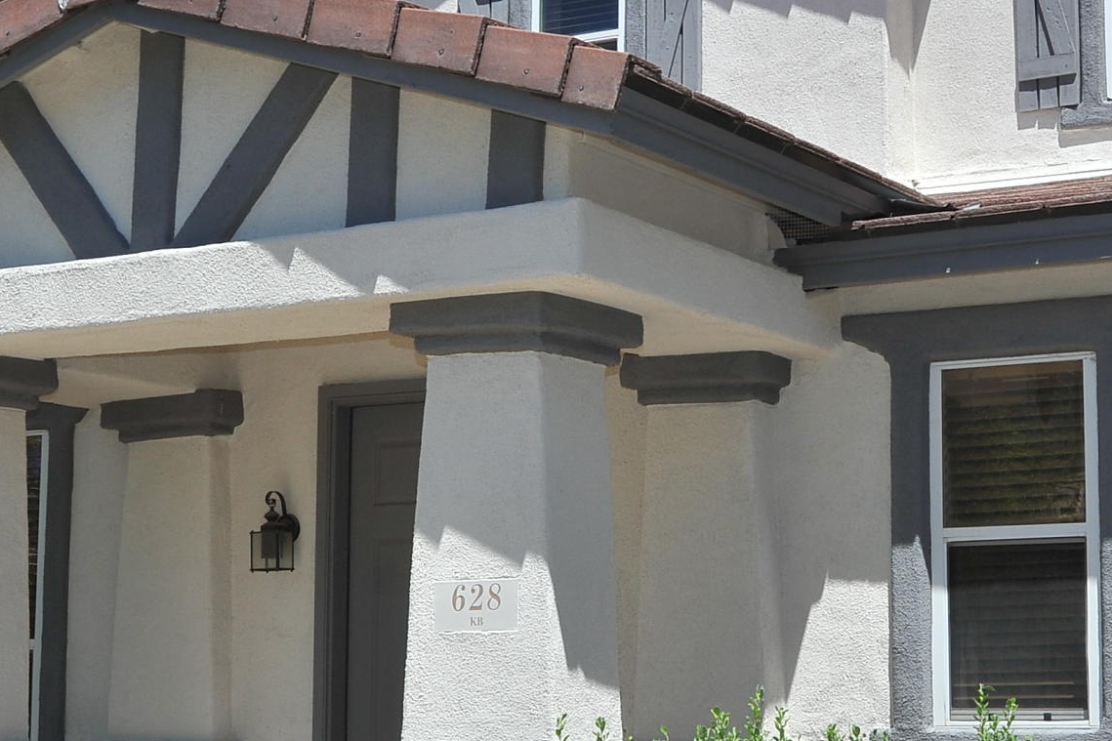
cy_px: 332
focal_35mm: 79
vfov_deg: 17.3
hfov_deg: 25.5
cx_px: 783
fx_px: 2440
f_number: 14
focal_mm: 30
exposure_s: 1/320
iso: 320
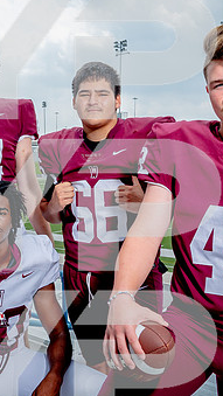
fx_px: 483
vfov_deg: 44.6
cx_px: 48
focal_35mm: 46
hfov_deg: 25.6
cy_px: 206
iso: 100
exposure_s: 1/125
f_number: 11
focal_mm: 24
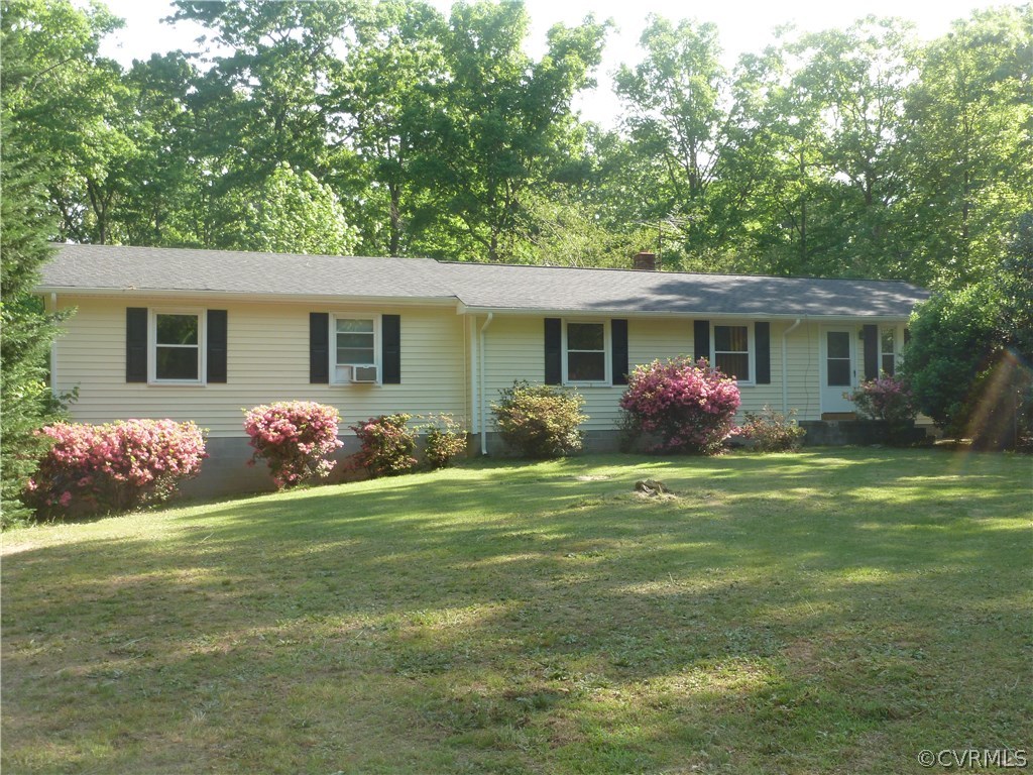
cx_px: 516
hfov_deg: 51.4
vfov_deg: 39.7
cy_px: 388
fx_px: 1074
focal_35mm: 36
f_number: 4
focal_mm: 6.4
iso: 100
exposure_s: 1/100
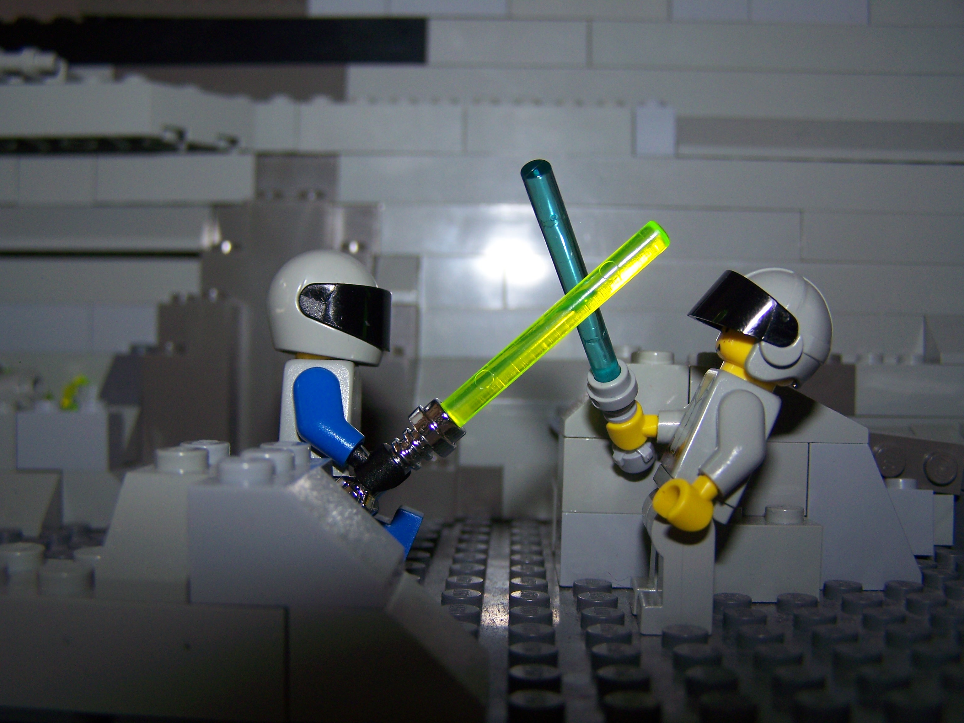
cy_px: 362
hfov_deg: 49.0
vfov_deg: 37.7
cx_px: 482
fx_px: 1058
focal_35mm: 38
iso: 80
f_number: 2.8
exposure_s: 1/60
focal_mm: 6.3
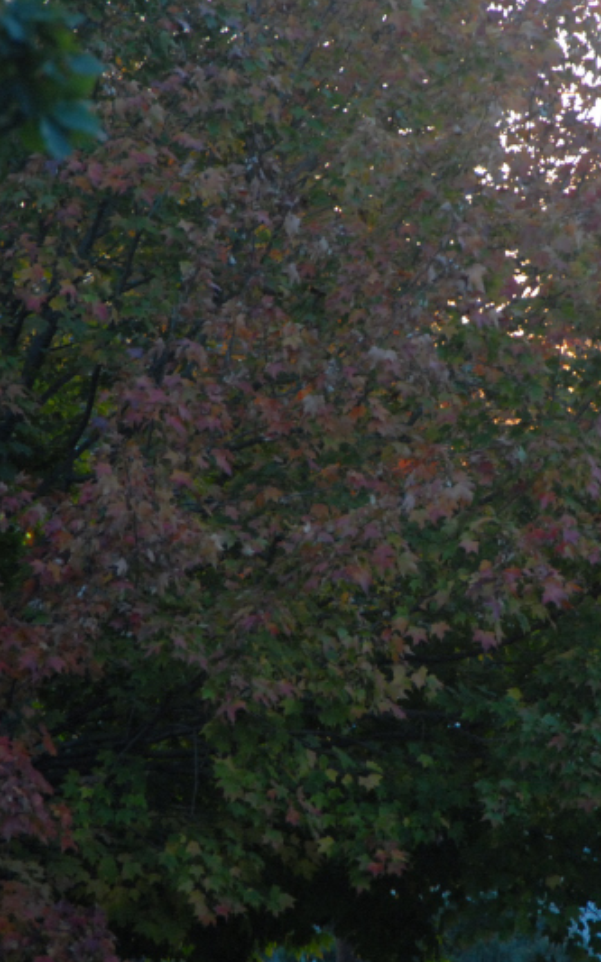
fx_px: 7235
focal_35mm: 276
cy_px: 480
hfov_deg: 4.8
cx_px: 415
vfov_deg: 7.6
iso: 800
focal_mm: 120
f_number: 5.6
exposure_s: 1/125
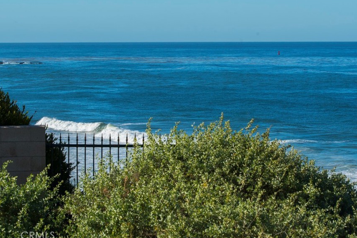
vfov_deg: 10.5
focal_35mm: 130
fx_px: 1289
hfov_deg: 15.8
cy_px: 98
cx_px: 164
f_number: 11
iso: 200
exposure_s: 1/320
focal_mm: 108
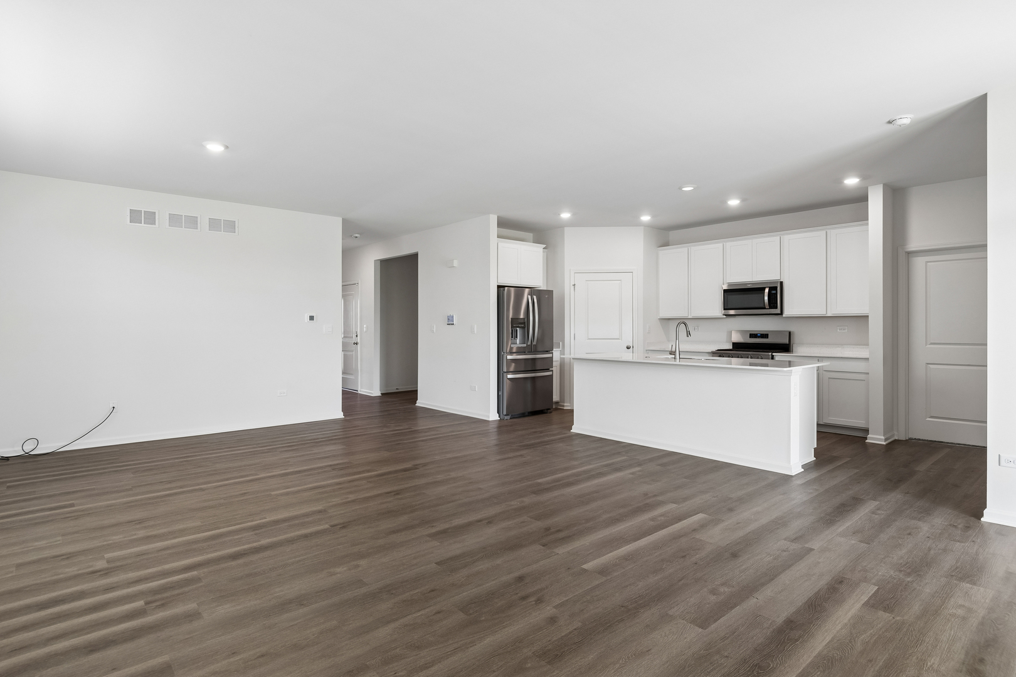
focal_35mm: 18
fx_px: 508
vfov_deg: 67.4
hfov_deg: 90.0
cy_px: 338
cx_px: 508
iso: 250
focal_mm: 12
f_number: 8
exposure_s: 1/25
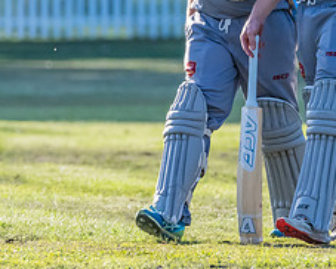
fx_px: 11834
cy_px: 47
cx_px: 269
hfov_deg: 1.6
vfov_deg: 1.3
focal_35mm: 1189
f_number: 6.3
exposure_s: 1/4000
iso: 2800
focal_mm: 460
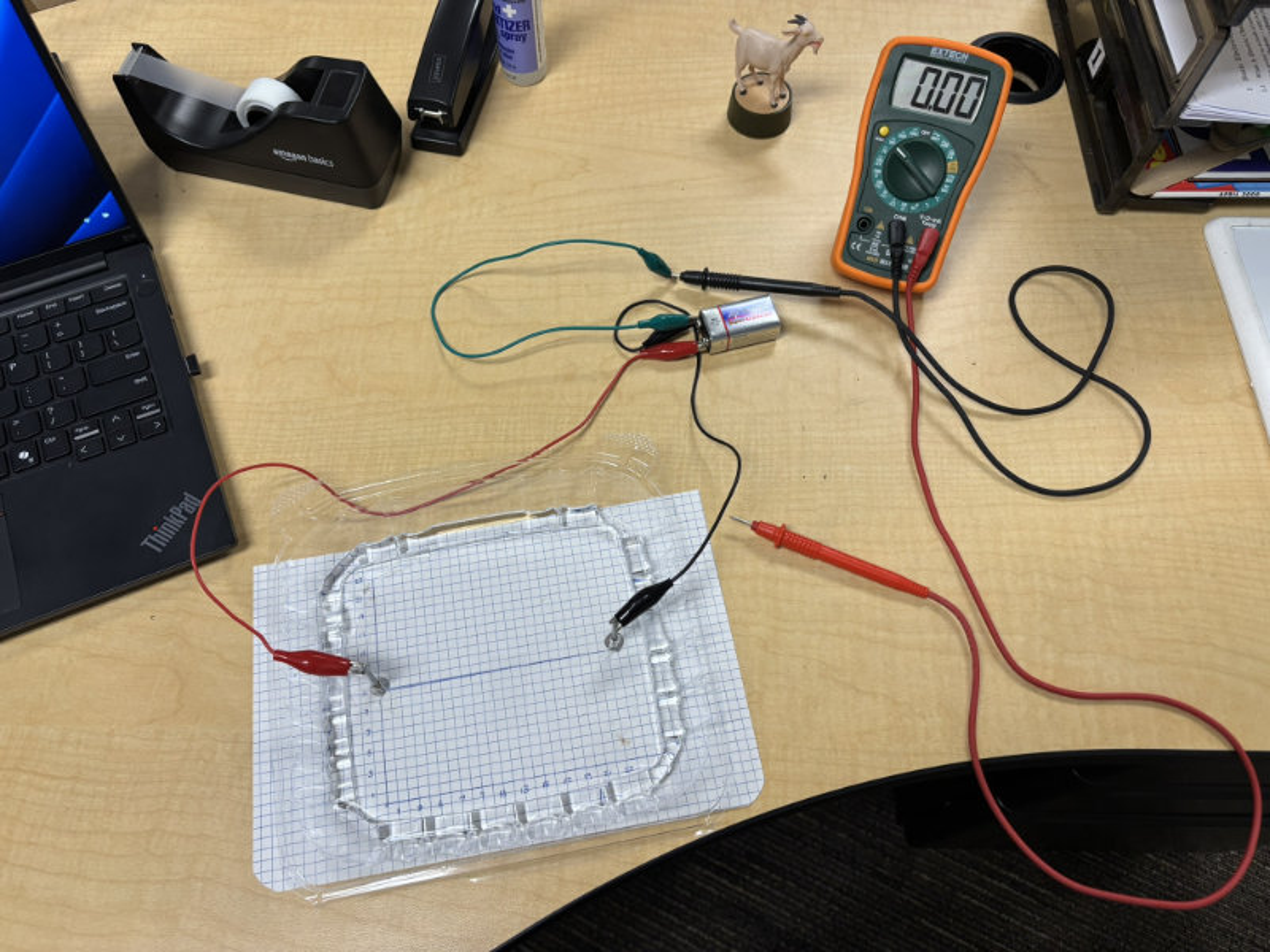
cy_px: 476
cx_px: 635
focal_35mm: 26
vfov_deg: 53.1
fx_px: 954
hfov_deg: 67.3
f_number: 1.6
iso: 100
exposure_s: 1/120
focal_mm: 6
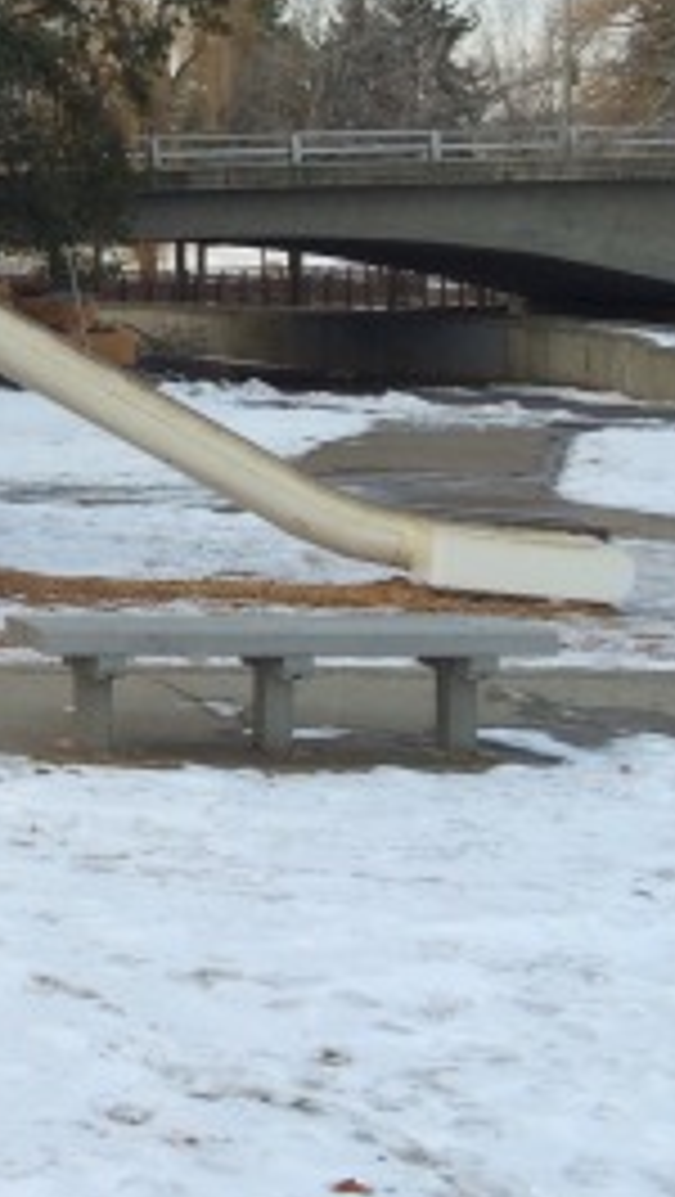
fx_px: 2414
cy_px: 292
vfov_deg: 27.5
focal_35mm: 76
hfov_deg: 13.5
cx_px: -693
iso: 32
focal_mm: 4.15
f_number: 2.2
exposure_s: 1/130
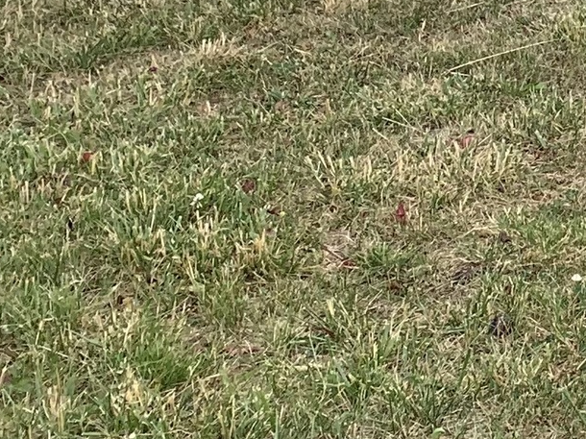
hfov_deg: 12.7
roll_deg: +0.3
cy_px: -212
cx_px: 1249
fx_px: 2217
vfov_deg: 10.9
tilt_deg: -2.4
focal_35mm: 131
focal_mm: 4.25
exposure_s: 1/1282
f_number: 1.8
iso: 25
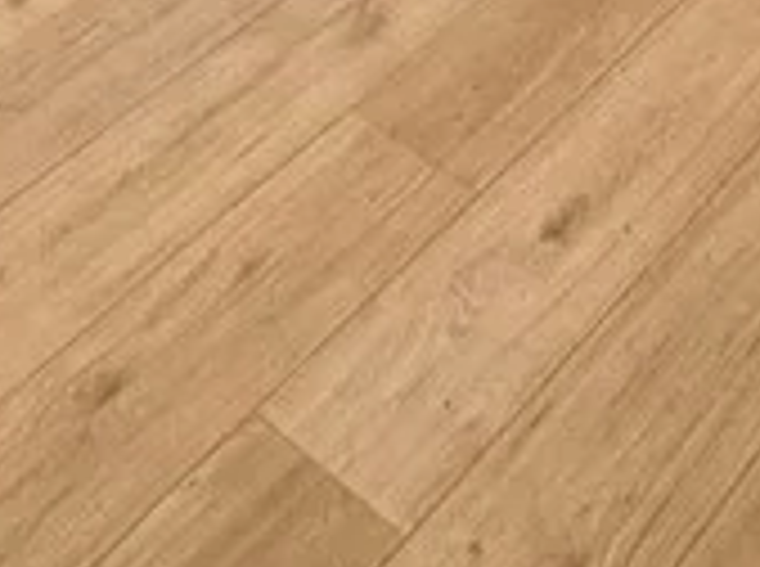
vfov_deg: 11.2
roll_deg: -0.2
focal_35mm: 85
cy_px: -1102
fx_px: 1862
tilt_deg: -6.2
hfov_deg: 22.6
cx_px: 652
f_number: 2.2
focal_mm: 2.22
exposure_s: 1/502
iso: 64
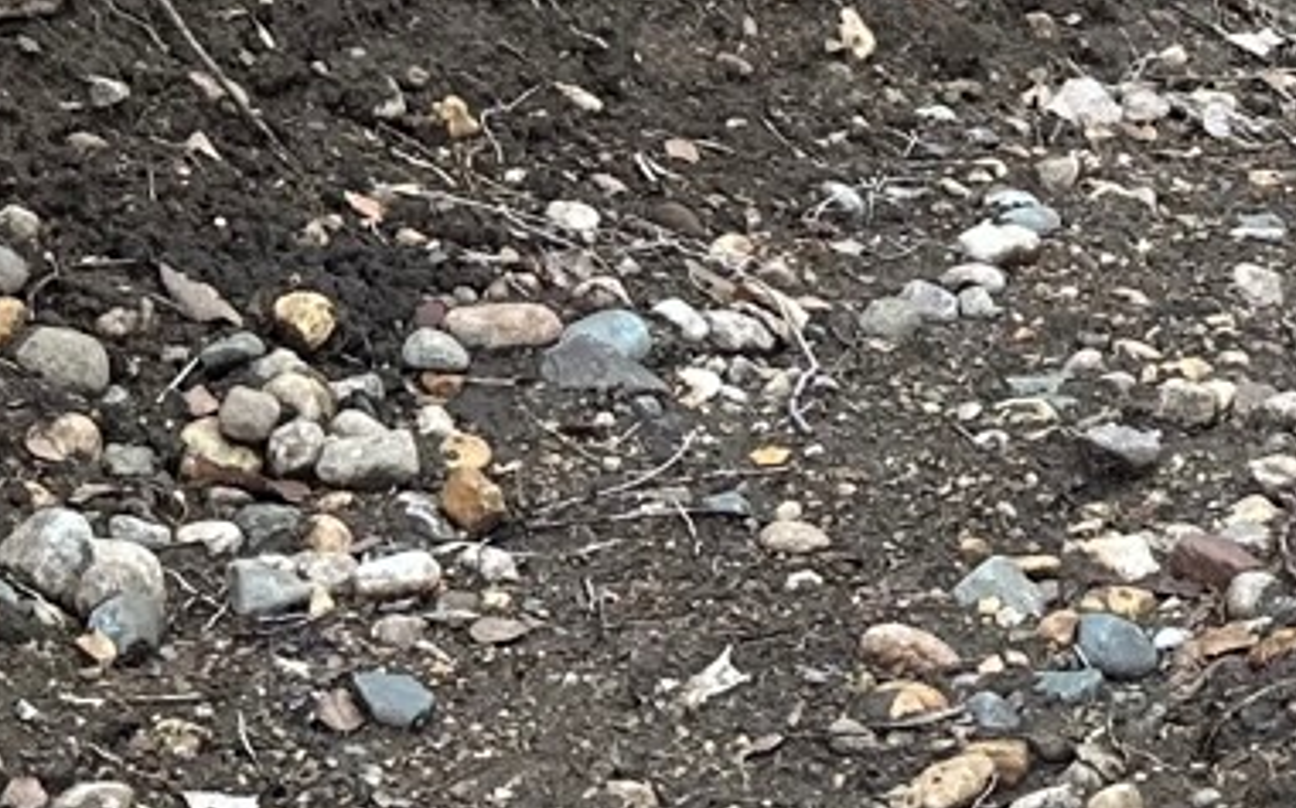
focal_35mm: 135
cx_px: 2138
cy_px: -668
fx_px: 4765
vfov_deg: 9.2
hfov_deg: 14.1
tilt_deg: -20.1
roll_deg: +0.6
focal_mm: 6.86
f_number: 1.78
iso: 80
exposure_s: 1/516
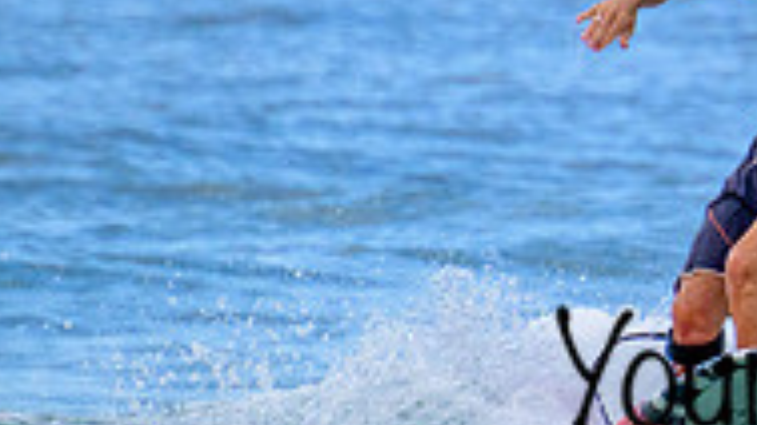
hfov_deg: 0.6
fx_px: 70104
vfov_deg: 0.3
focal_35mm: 3495
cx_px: 1385
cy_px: 123
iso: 1600
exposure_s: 1/1250
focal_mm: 800
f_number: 13
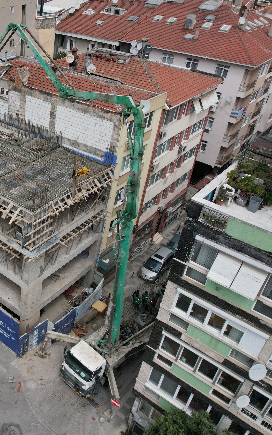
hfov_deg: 34.3
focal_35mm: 34
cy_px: 216
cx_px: 6
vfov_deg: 56.7
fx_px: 403
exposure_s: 1/640
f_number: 2.8
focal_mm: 8.38
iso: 120
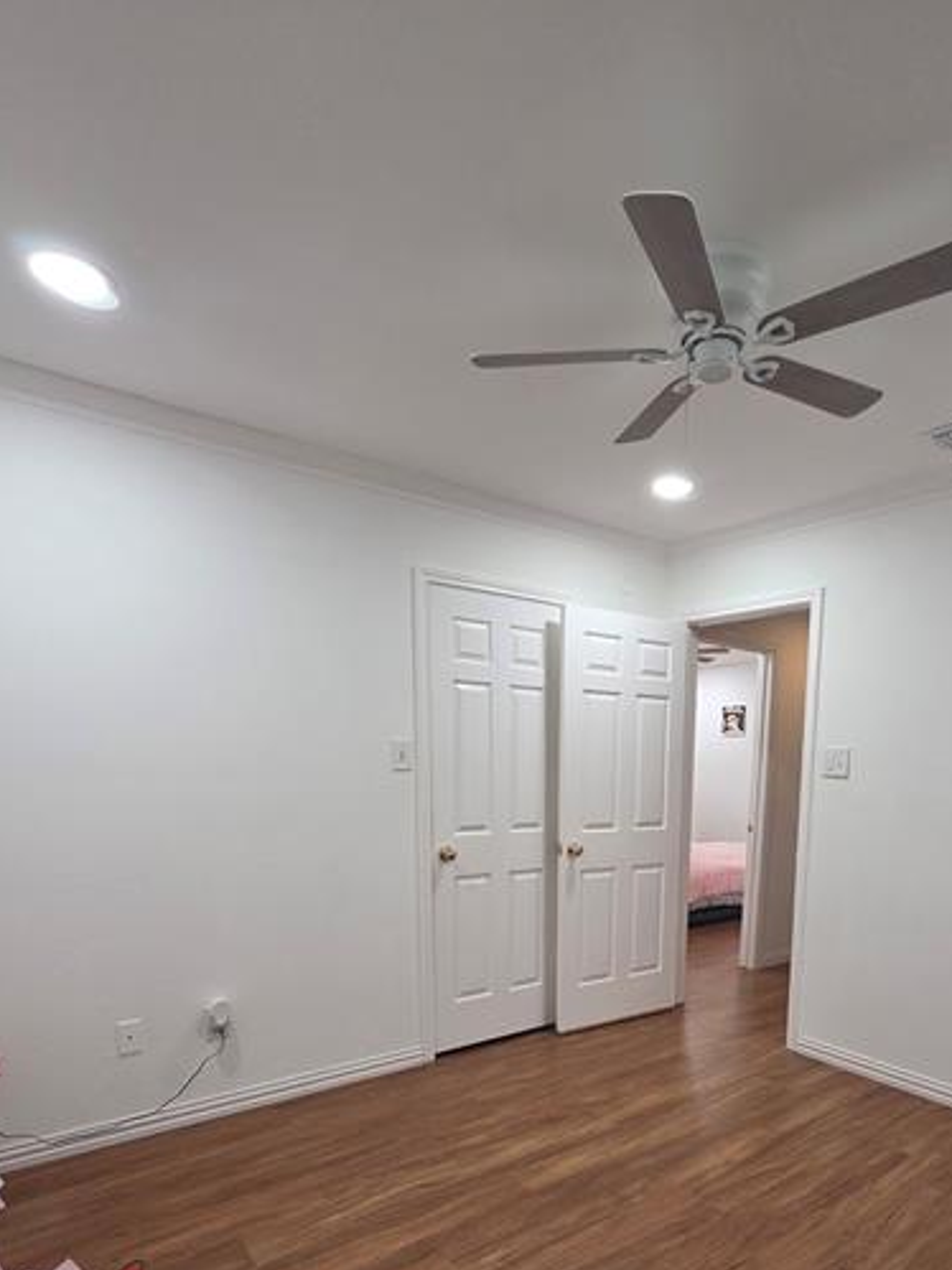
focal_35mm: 20
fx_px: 734
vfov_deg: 78.4
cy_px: 873
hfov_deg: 64.9
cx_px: 603
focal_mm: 2.2
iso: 250
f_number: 1.9
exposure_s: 1/120
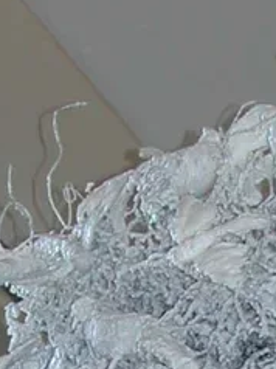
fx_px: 2354
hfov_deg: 6.7
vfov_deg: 8.4
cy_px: 809
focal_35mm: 221
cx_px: 213
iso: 100
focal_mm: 8.9
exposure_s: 1/30
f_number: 2.8
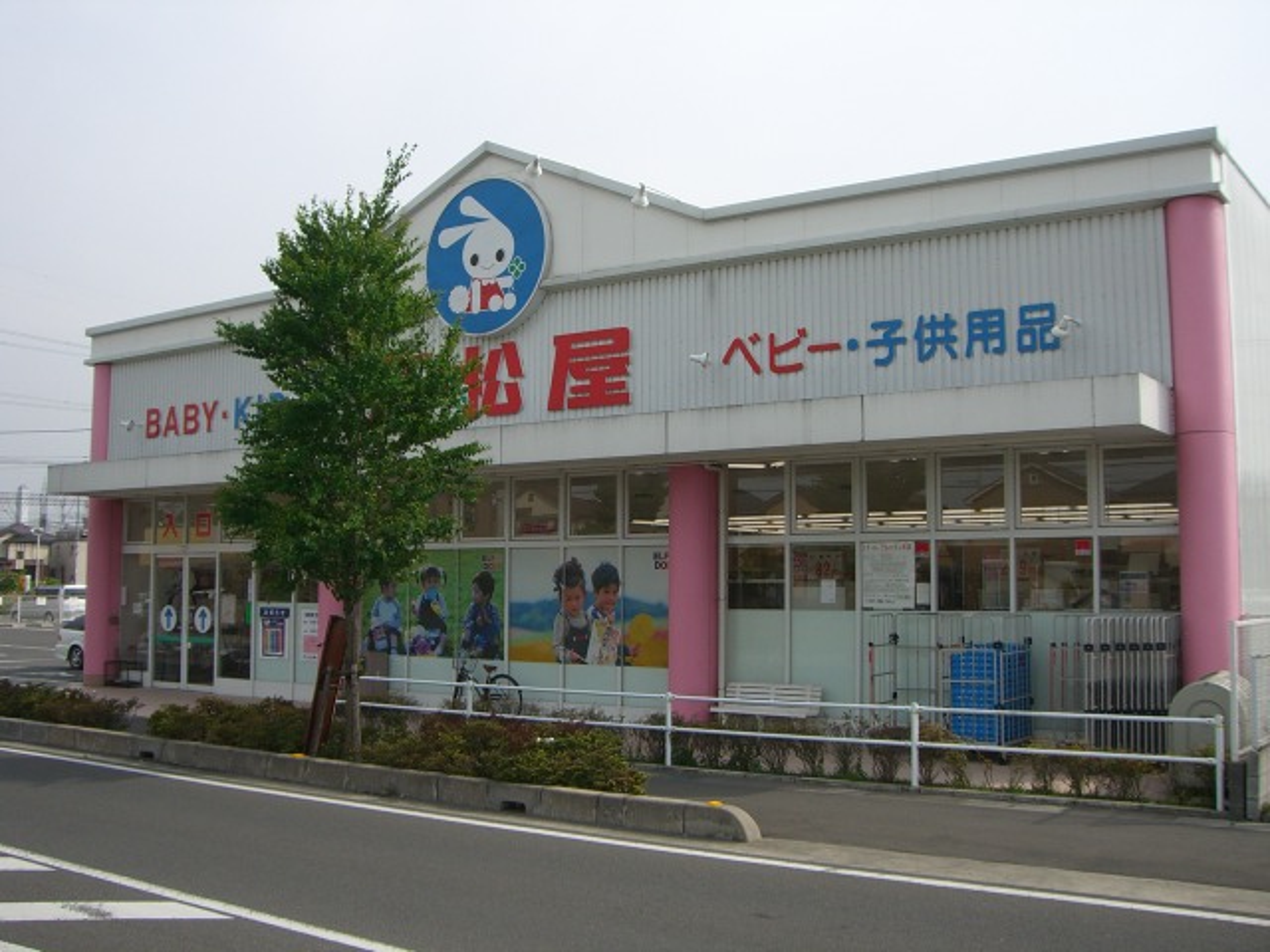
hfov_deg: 49.0
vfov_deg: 37.7
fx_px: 1394
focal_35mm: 38
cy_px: 476
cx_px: 635
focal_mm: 6.2
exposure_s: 1/640
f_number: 4.3
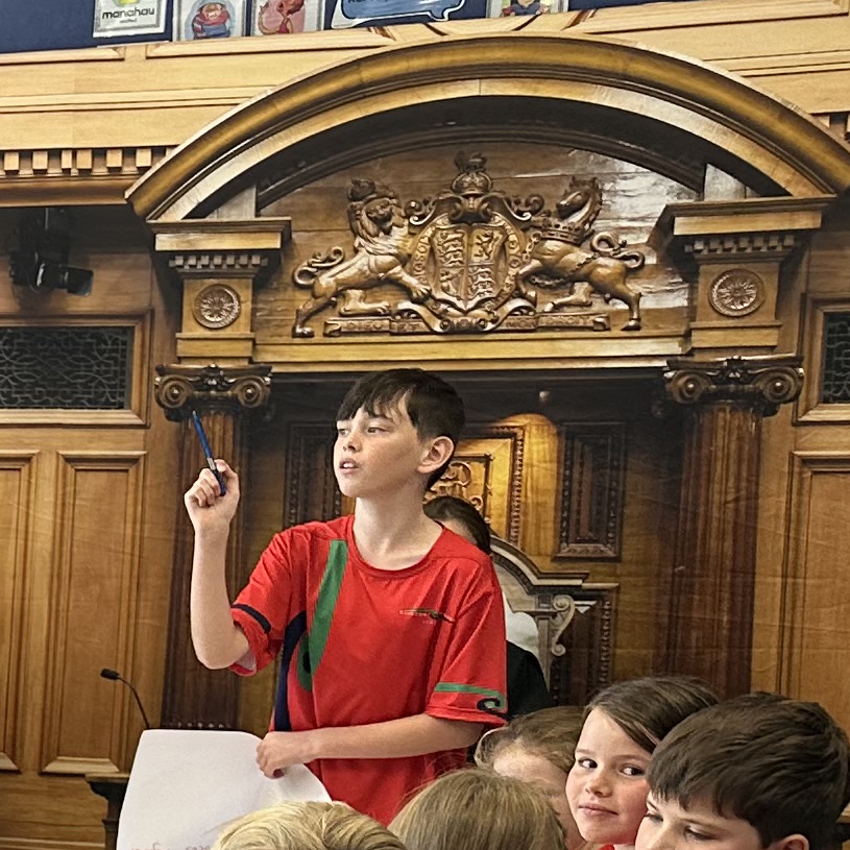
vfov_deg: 16.2
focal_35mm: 105
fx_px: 2917
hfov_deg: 13.1
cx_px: -1092
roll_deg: -0.1
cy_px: 885
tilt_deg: -8.2
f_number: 1.78
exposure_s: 1/154
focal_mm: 6.86
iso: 64
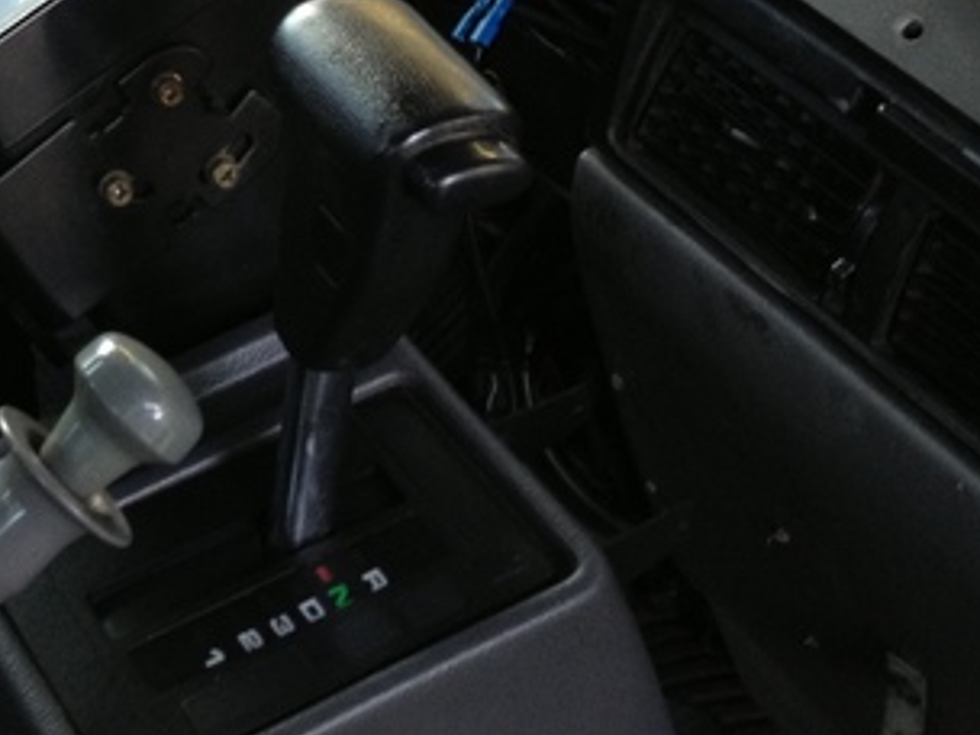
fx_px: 2605
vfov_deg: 15.4
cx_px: -161
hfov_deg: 20.1
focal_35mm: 92
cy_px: -161
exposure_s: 1/20
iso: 100
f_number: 2.4
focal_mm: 4.28
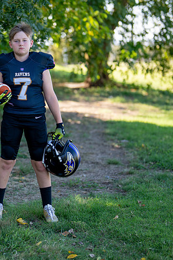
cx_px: 28
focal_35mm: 90
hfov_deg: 15.1
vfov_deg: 22.6
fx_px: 649
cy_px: 121
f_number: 1.2
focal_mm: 50
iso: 100
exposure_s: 1/1250
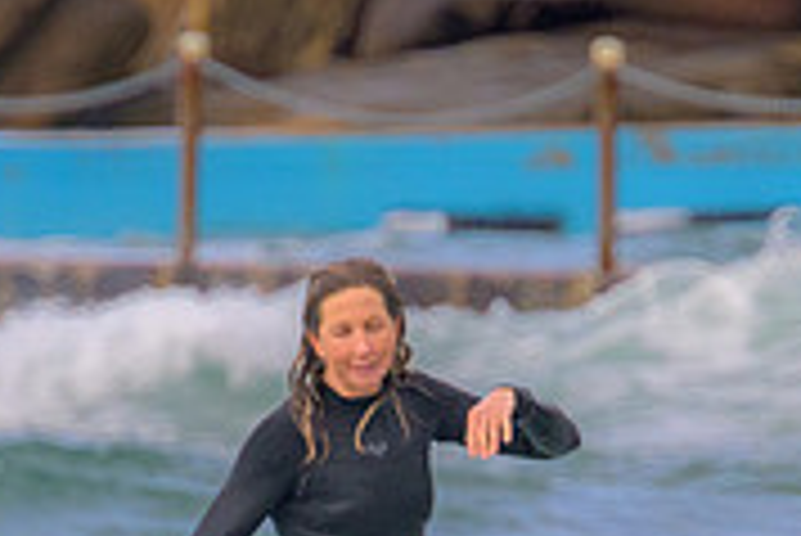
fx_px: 58007
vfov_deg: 0.5
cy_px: 790
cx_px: 338
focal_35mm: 2605
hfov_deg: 0.8
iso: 1600
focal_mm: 800
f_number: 11
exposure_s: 1/1250
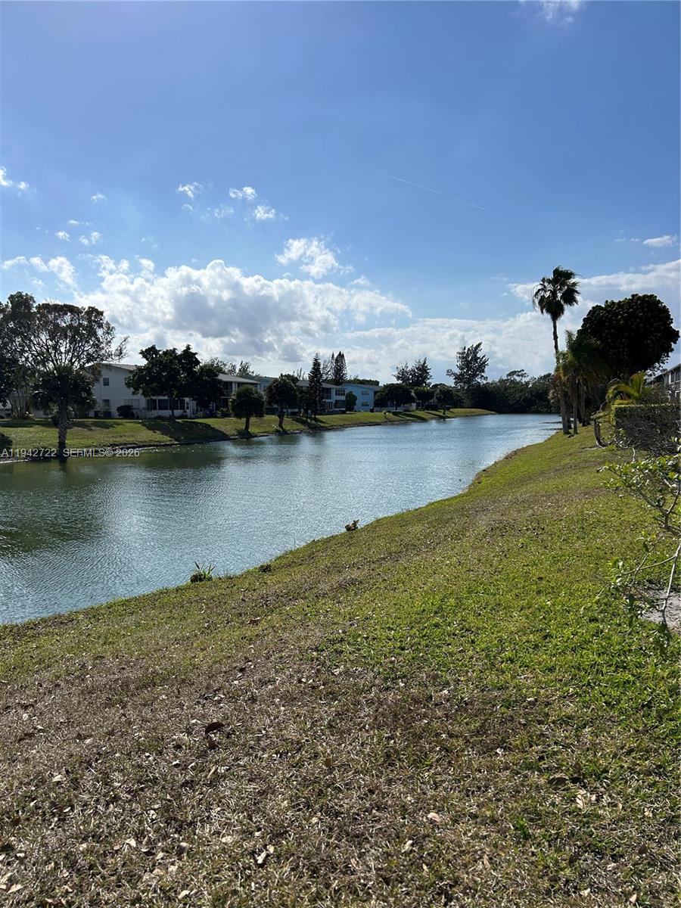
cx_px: 340
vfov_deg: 67.3
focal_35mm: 26
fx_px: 682
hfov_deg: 53.1
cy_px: 454
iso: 50
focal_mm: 5.7
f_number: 1.5
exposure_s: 1/11364
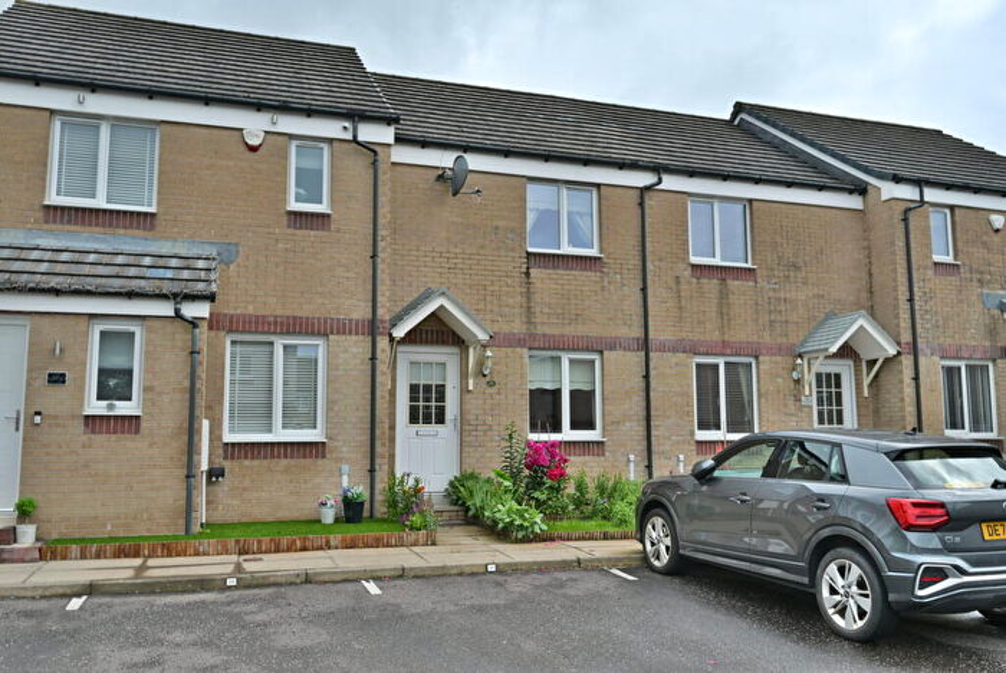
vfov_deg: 43.7
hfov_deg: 61.9
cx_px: 503
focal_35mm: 30
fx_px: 839
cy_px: 336
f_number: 11
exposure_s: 1/100
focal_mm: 30
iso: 125
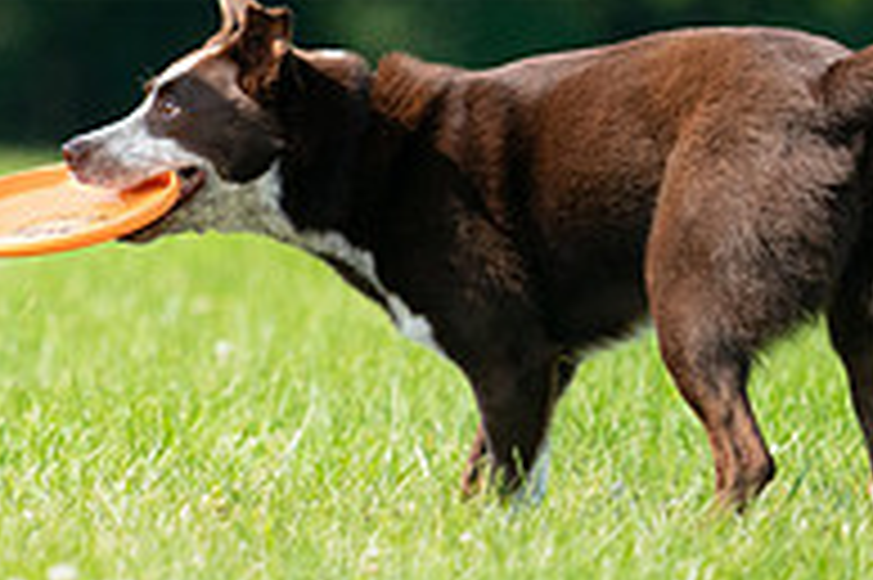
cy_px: -74
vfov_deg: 1.1
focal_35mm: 1243
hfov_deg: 1.7
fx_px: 30117
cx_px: -153
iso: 2000
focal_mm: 415
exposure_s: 1/4000
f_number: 6.3
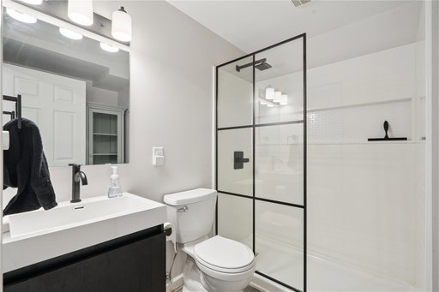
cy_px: 146
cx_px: 220
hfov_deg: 96.8
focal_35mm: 16
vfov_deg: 73.7
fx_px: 195
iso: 400
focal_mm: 16
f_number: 10
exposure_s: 1/5
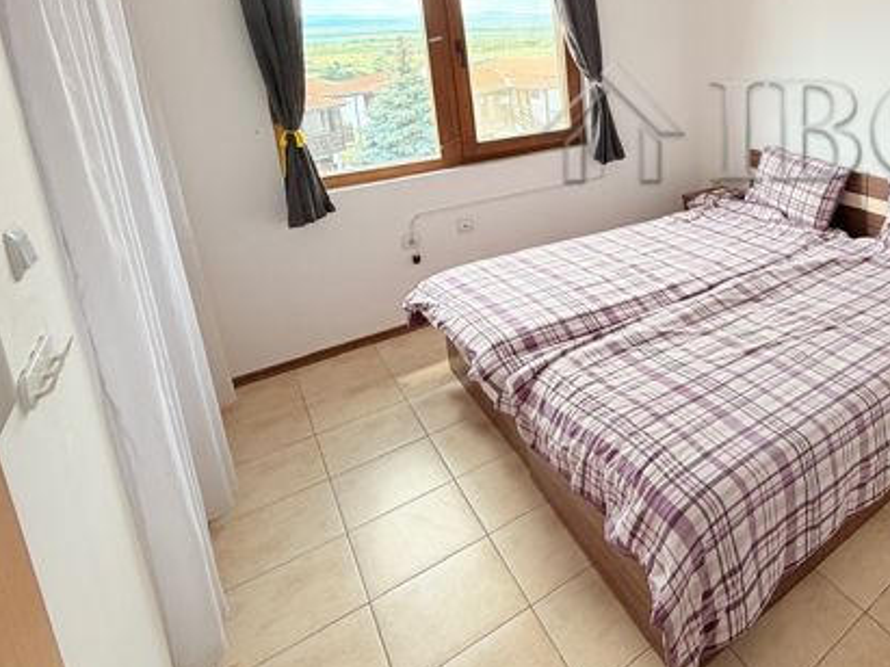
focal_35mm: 24
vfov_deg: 53.4
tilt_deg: -12.7
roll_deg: +1.7
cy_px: 143
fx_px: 617
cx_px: 759
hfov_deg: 62.9
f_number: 2.2
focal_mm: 2.22
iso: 100
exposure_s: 1/121
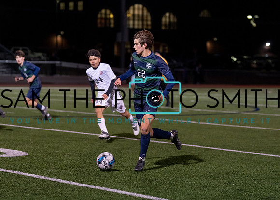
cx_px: 134
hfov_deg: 15.3
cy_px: 94
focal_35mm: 131
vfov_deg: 11.0
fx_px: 1042
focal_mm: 102
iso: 2500
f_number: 2.8
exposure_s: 1/1000
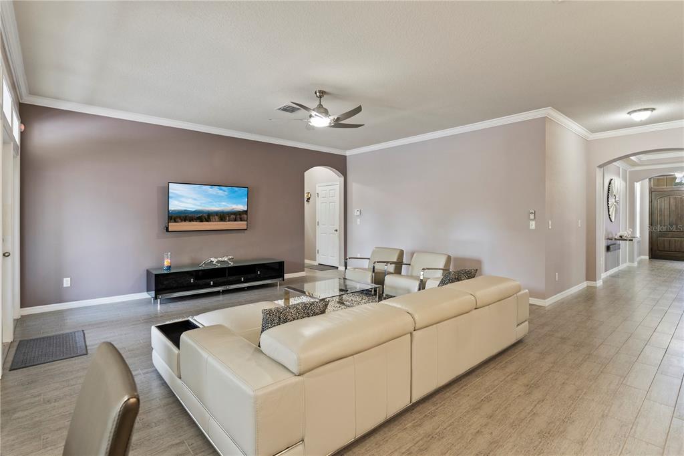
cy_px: 228
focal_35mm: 17
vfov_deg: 69.8
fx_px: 327
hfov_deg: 92.6
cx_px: 342
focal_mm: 17.2
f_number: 6.3
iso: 500
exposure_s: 1/8
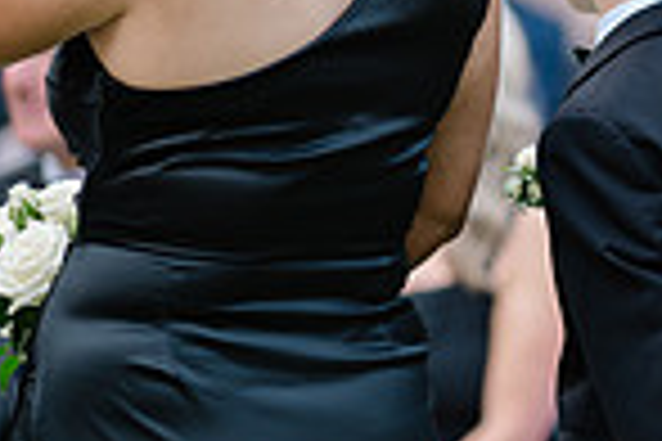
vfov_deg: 3.3
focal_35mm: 413
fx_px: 7594
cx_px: 1108
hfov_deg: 4.9
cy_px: 9
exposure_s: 1/400
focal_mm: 105
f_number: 1.4
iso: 100
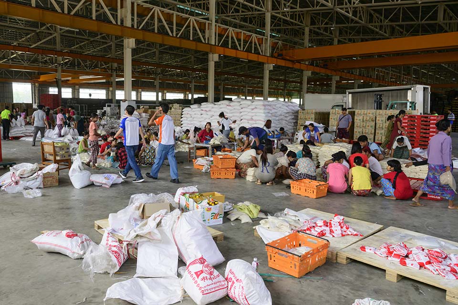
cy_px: 152
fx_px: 305
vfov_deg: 53.1
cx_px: 229
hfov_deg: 73.7
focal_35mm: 24
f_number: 5
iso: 450
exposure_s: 1/250
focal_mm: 24
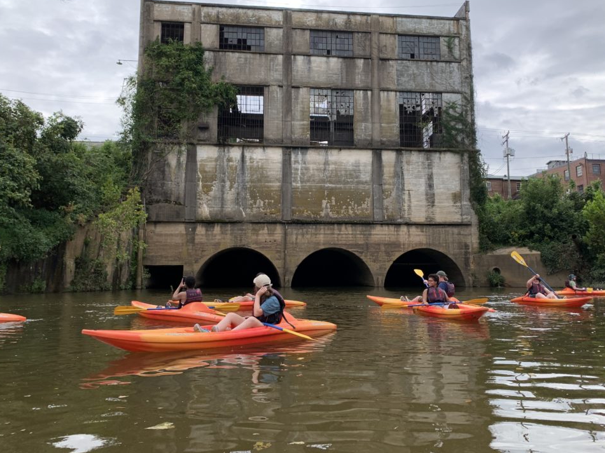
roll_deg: -0.4
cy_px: 214
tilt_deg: +8.6
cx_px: 318
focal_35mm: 28
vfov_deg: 49.7
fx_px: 489
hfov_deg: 63.4
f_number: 1.8
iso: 25
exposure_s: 1/802
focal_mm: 4.25
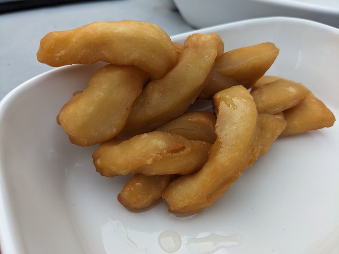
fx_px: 264
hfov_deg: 65.3
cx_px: 170
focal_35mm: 27
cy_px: 127
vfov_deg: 51.3
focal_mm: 4.38
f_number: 1.73
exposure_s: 1/559
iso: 60
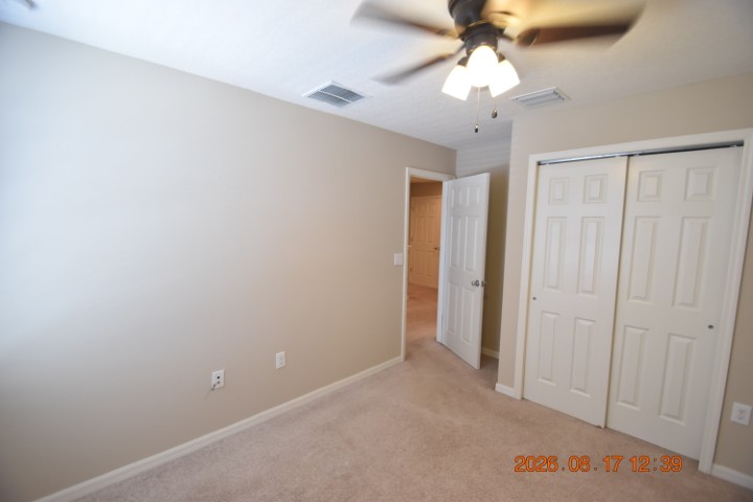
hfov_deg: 100.4
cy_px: 251
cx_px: 376
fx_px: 314
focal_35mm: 15
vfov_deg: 77.3
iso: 800
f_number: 4
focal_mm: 10
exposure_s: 1/60
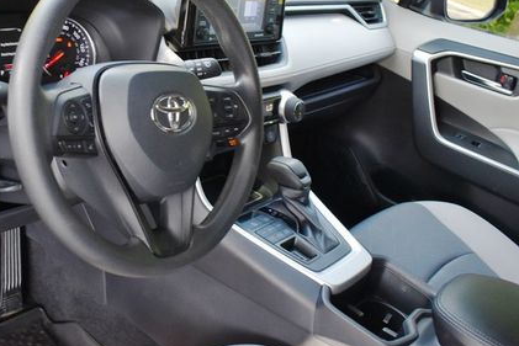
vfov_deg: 32.4
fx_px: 591
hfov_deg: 46.8
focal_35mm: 41
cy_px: 123
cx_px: 185
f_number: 3.5
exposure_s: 1/200
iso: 800
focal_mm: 18
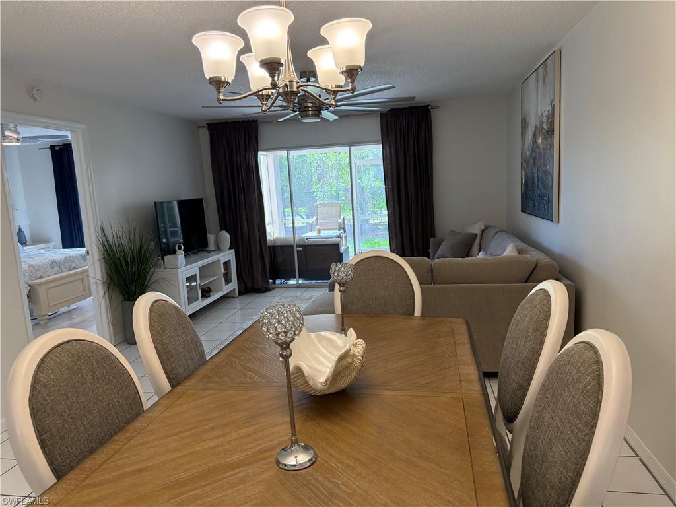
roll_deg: +3.5
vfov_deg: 56.8
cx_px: 338
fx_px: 469
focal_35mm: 24
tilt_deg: -8.0
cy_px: 254
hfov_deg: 71.6
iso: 200
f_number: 1.78
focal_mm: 6.76
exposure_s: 1/188
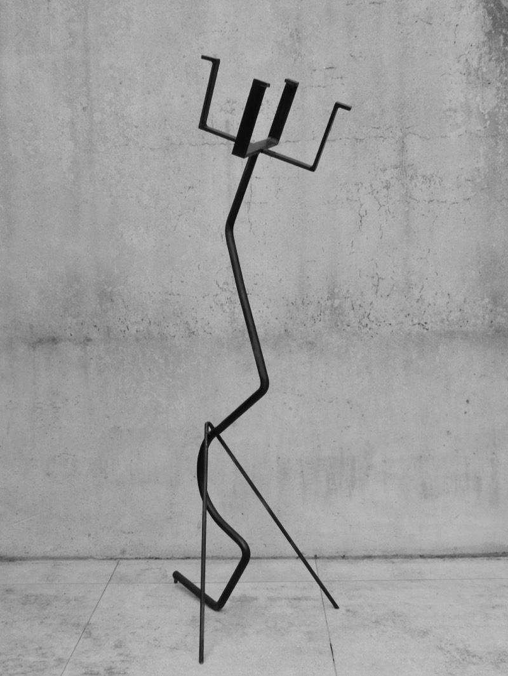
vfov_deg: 52.6
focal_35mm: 35
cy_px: 338
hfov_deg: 40.7
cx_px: 254
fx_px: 685
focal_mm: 6.2
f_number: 4.6
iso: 80
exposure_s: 1/100
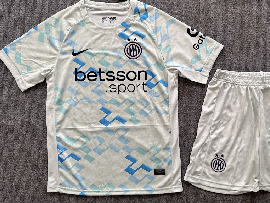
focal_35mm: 34
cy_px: 88
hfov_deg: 53.5
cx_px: 165
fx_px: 265
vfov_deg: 41.7
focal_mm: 6.76
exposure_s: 1/141
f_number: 1.78
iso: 64
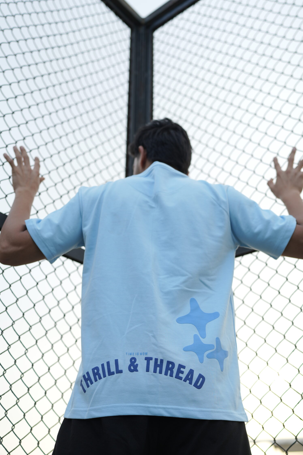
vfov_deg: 48.4
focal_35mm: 40
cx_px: 160
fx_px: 505
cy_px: 239
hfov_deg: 33.4
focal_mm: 35
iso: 100
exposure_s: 1/400
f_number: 2
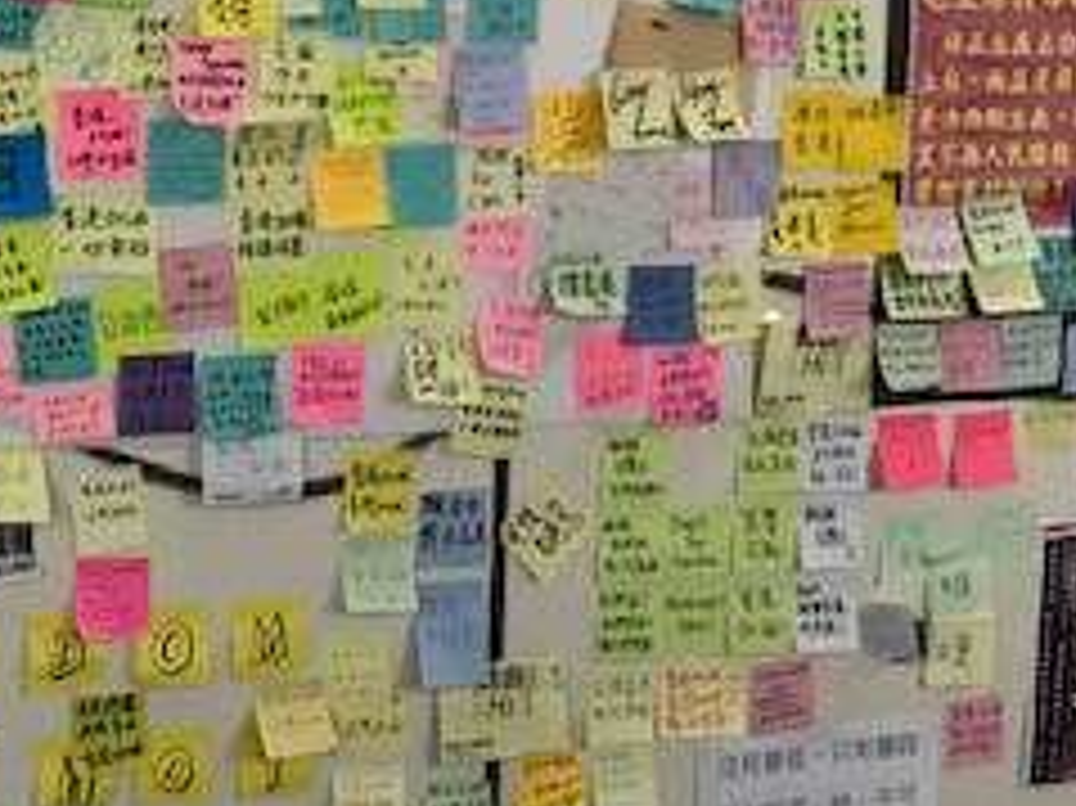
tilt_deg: -9.3
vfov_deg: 19.6
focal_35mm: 75
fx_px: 2330
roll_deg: -0.3
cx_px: 5
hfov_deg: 24.8
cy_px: 468
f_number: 1.8
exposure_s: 1/15
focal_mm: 3.99
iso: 80
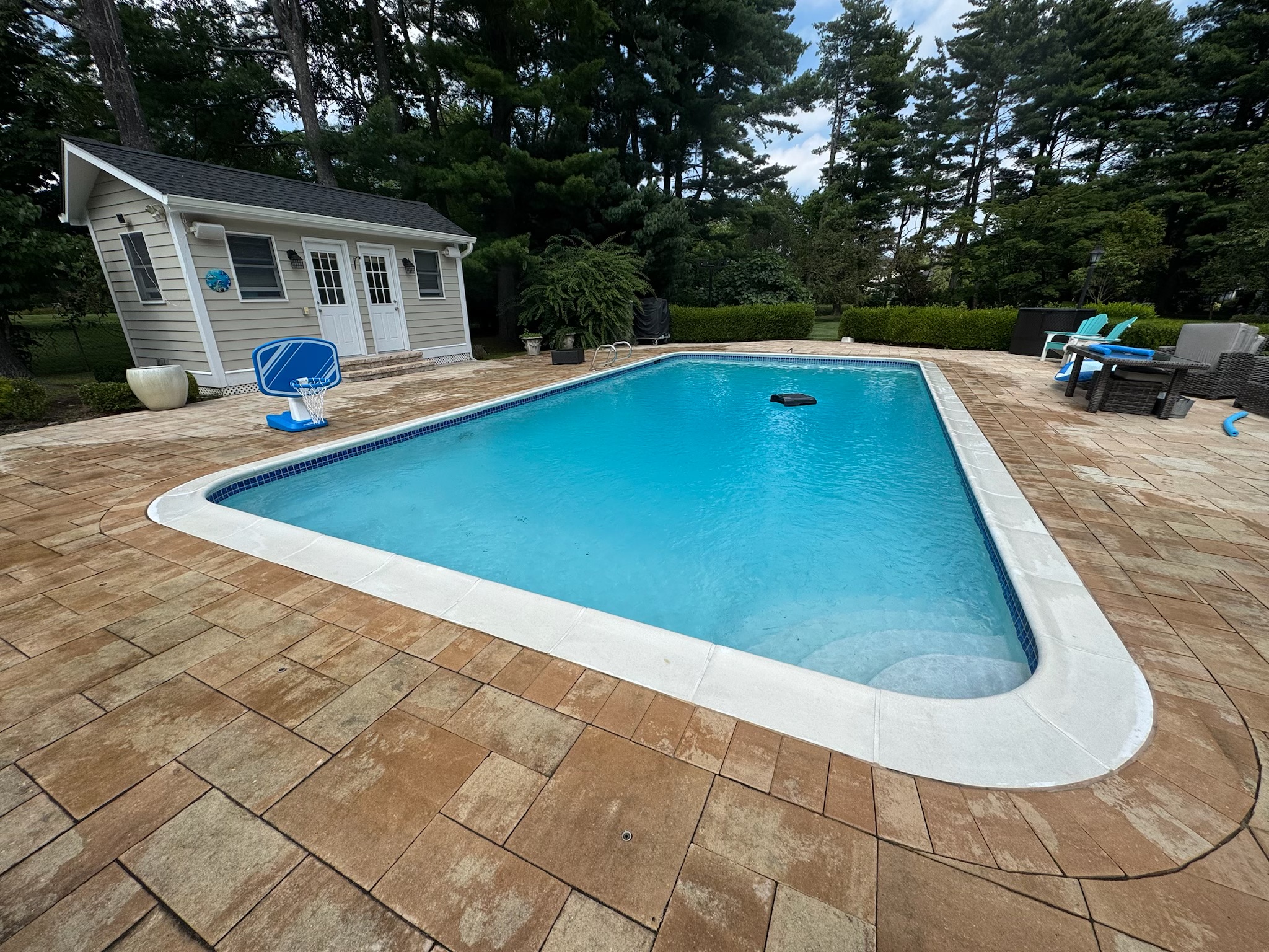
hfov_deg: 102.1
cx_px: 634
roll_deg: +0.8
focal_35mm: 14
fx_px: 513
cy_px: 476
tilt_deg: -20.6
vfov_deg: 85.7
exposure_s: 1/2083
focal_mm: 2.22
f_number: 2.2
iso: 50
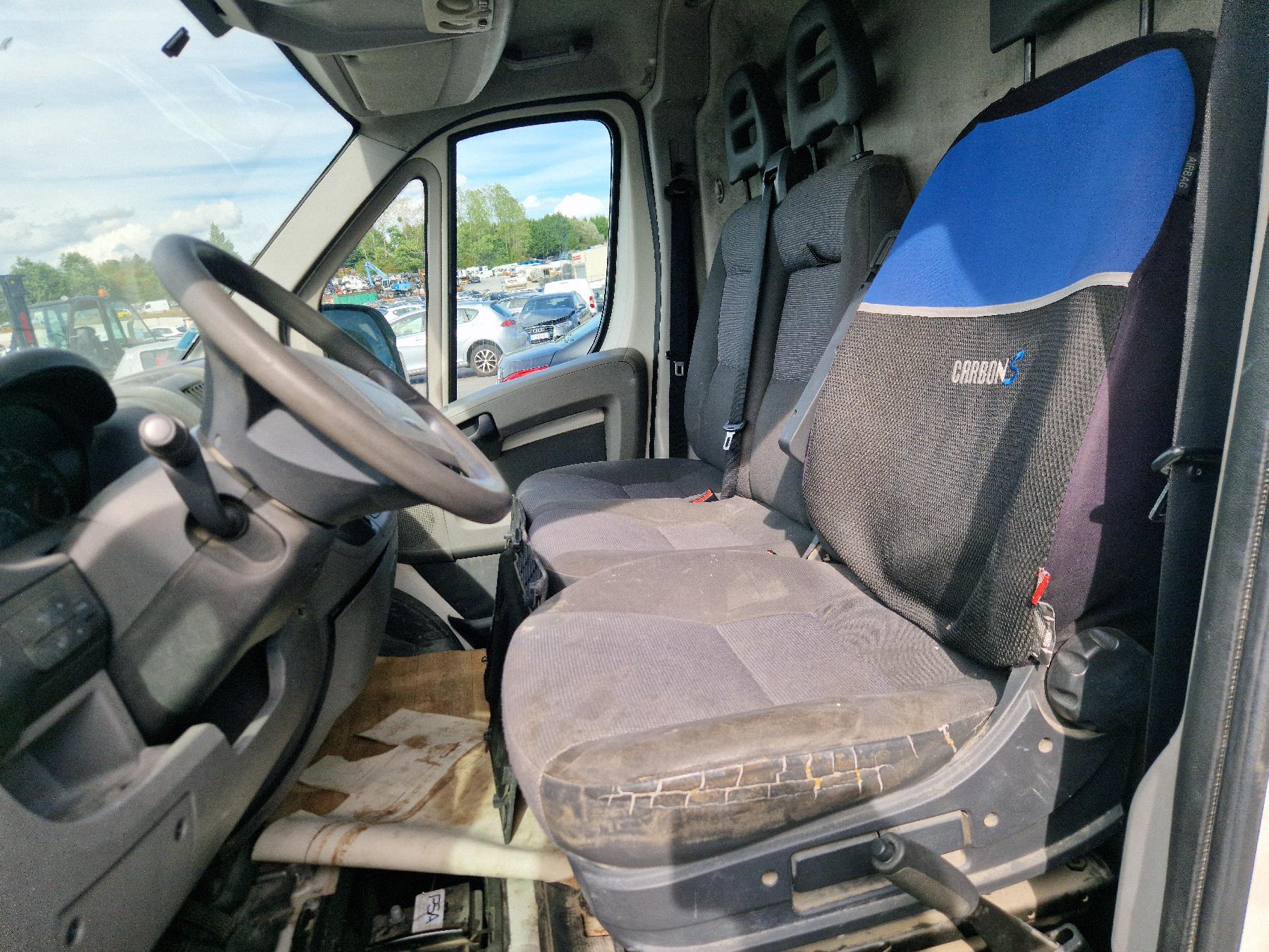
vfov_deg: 58.9
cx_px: 634
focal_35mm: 23
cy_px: 476
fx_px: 843
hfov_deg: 73.9
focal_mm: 5.4
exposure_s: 1/526
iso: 50
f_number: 1.8
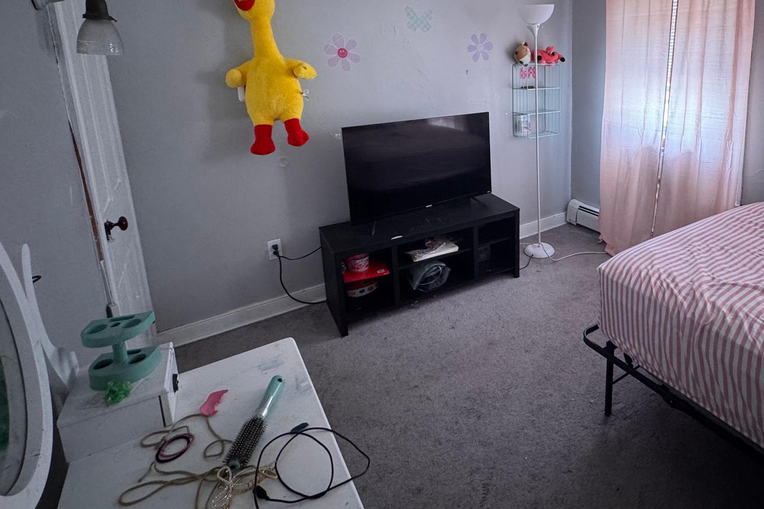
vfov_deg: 57.3
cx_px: 512
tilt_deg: -11.8
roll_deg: +0.1
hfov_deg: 78.5
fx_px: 446
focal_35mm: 21
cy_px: 145
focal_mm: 2.22
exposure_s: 1/61
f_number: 2.2
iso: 320
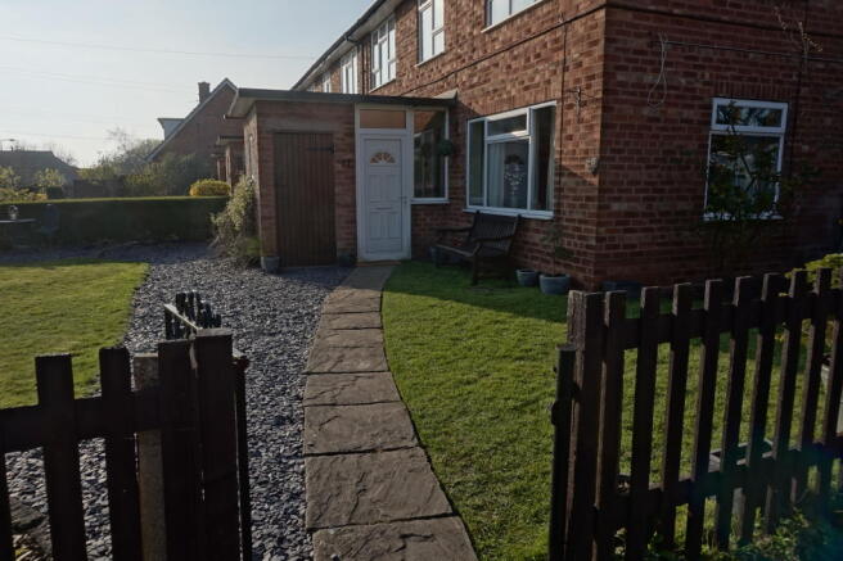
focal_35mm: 24
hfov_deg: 73.8
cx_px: 422
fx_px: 562
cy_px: 280
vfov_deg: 53.1
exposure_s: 1/160
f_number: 13
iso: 100
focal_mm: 16
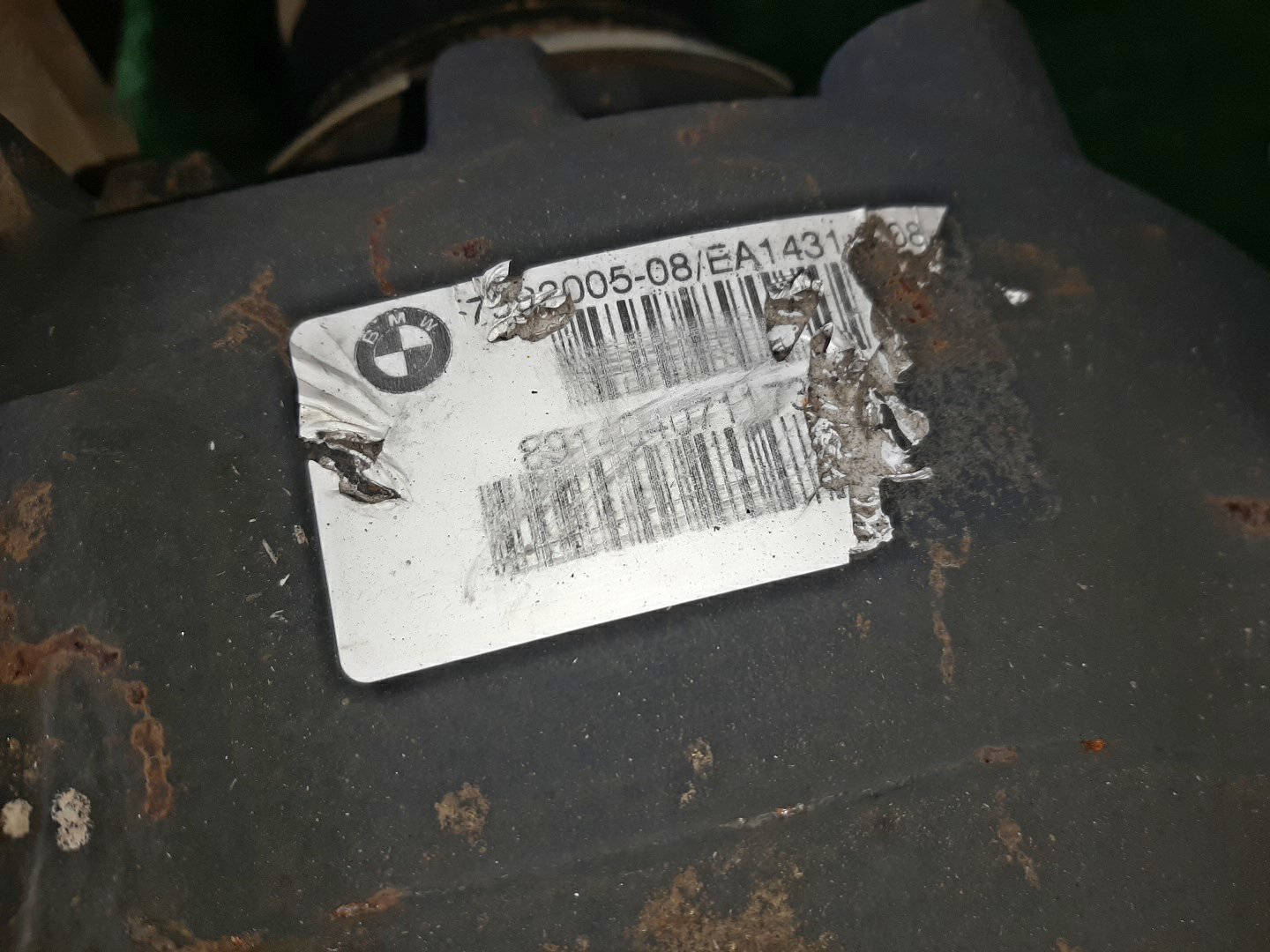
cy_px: 476
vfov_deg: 53.1
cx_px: 635
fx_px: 954
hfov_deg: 67.3
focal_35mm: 26
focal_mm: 3.93
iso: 40
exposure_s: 1/127
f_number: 1.7
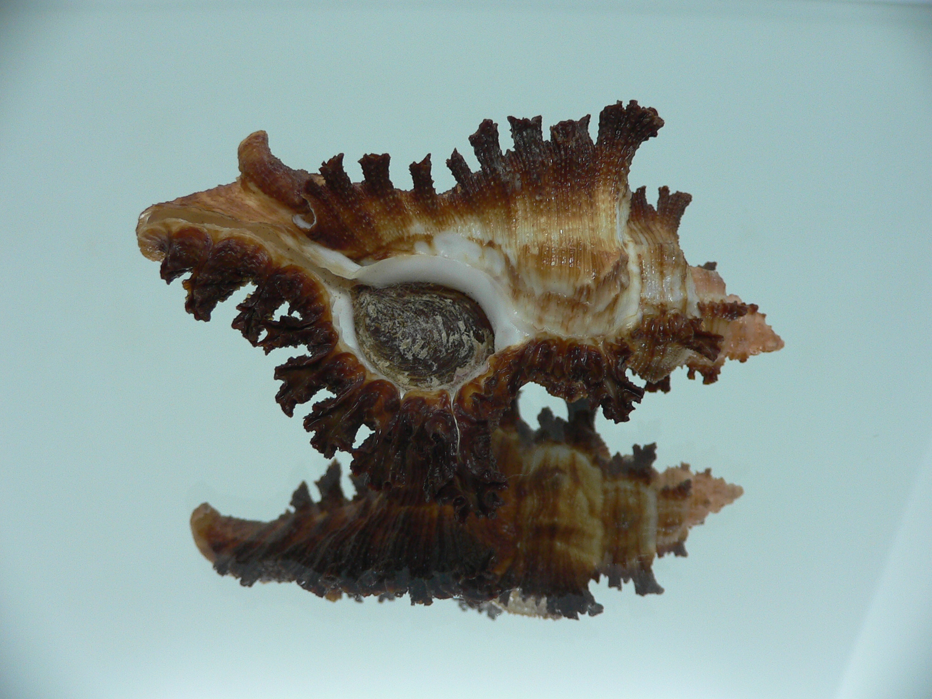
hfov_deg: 52.6
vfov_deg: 40.7
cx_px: 466
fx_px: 942
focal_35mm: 35
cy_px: 350
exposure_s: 1/60
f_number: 2.8
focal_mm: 4.6
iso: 100
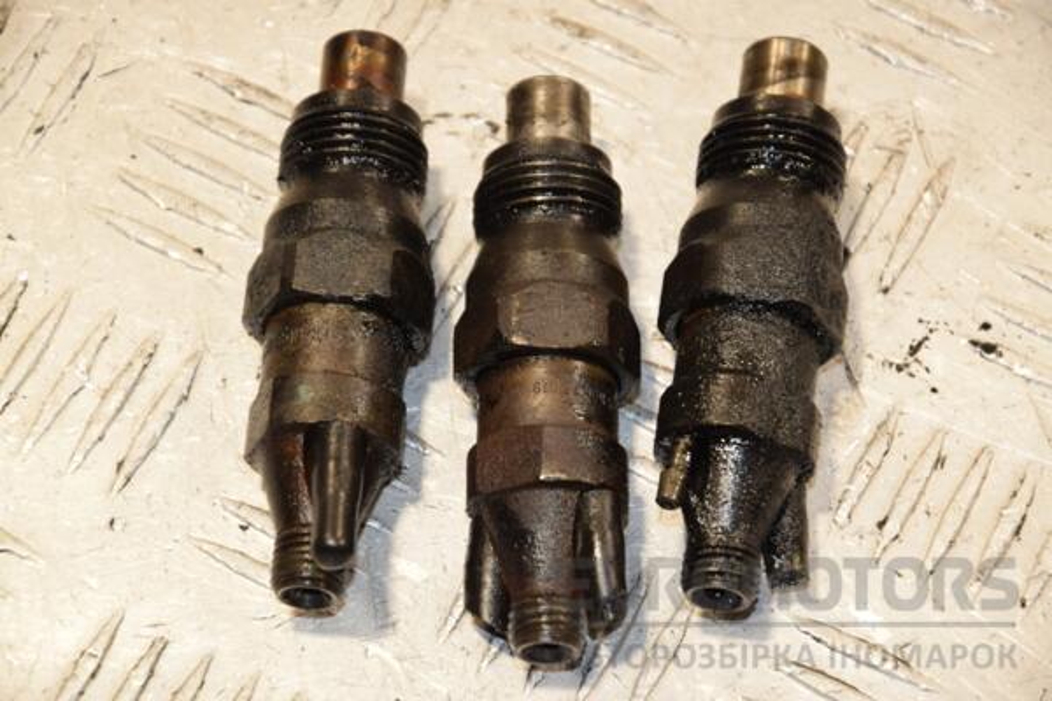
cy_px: 350
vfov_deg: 8.7
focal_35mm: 158
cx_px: 526
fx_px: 4602
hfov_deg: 13.0
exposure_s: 1/200
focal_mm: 105
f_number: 6.3
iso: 800
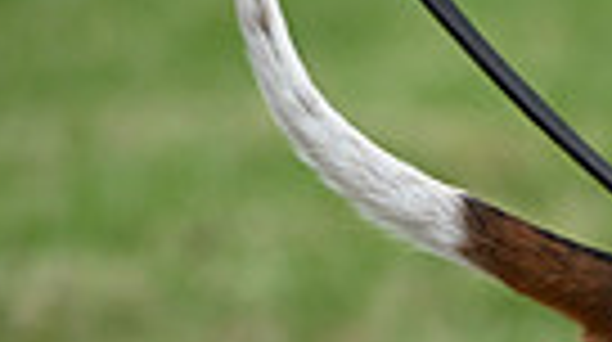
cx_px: 1233
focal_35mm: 784
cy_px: 493
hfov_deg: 2.7
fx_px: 12703
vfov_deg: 1.5
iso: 360
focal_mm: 175
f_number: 4.5
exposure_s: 1/1000
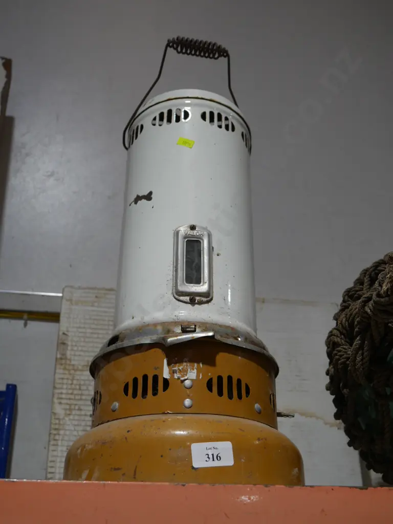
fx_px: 636
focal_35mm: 42
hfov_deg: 34.3
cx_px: 196
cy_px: 262
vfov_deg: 44.8
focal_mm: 21
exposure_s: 1/60
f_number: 4.6
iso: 200
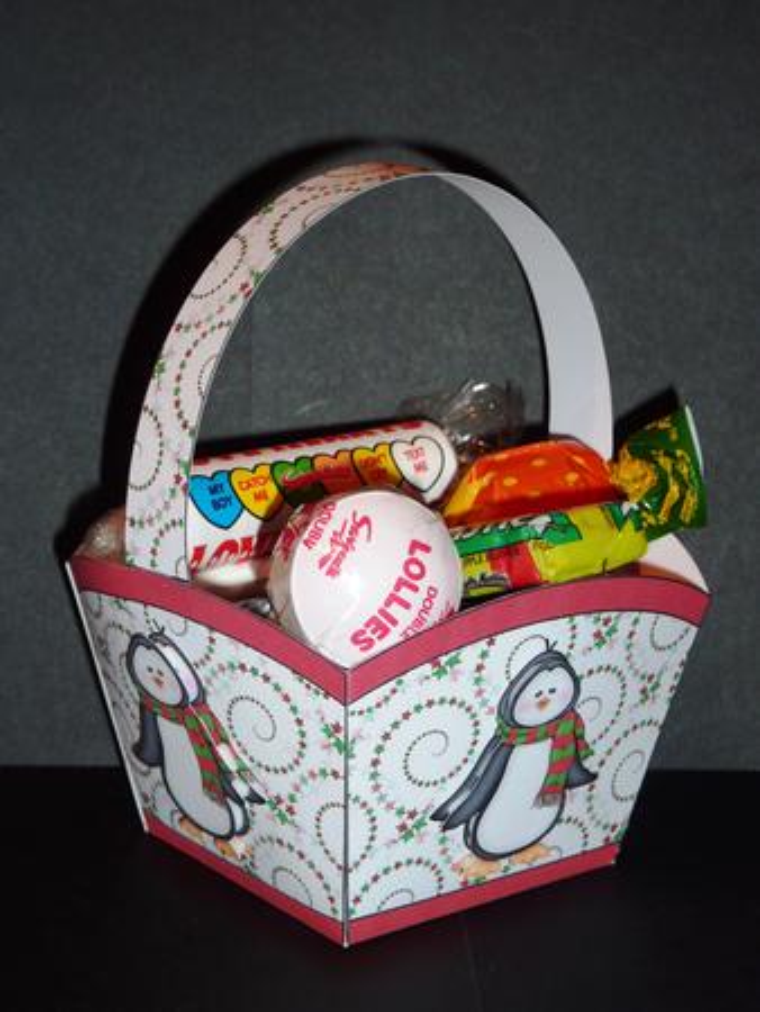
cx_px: 380
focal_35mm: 83
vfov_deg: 23.5
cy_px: 506
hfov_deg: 17.8
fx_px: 2427
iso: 100
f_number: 4.2
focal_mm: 13.7
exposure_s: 1/40
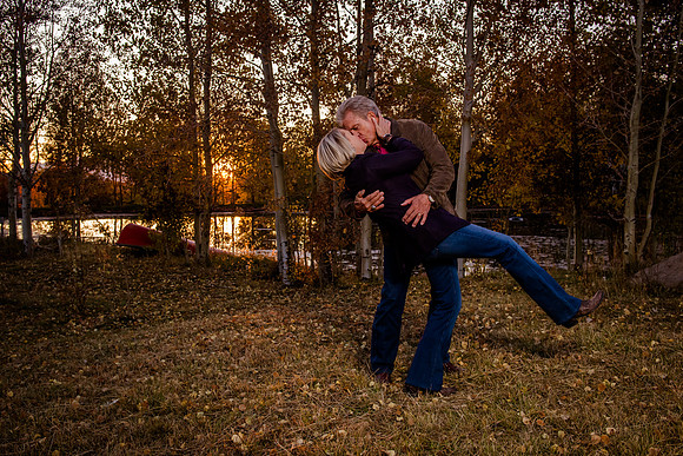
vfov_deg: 35.0
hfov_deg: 50.6
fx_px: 721
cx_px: 317
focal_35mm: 38
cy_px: 204
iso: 640
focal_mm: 31
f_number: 5
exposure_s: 1/200
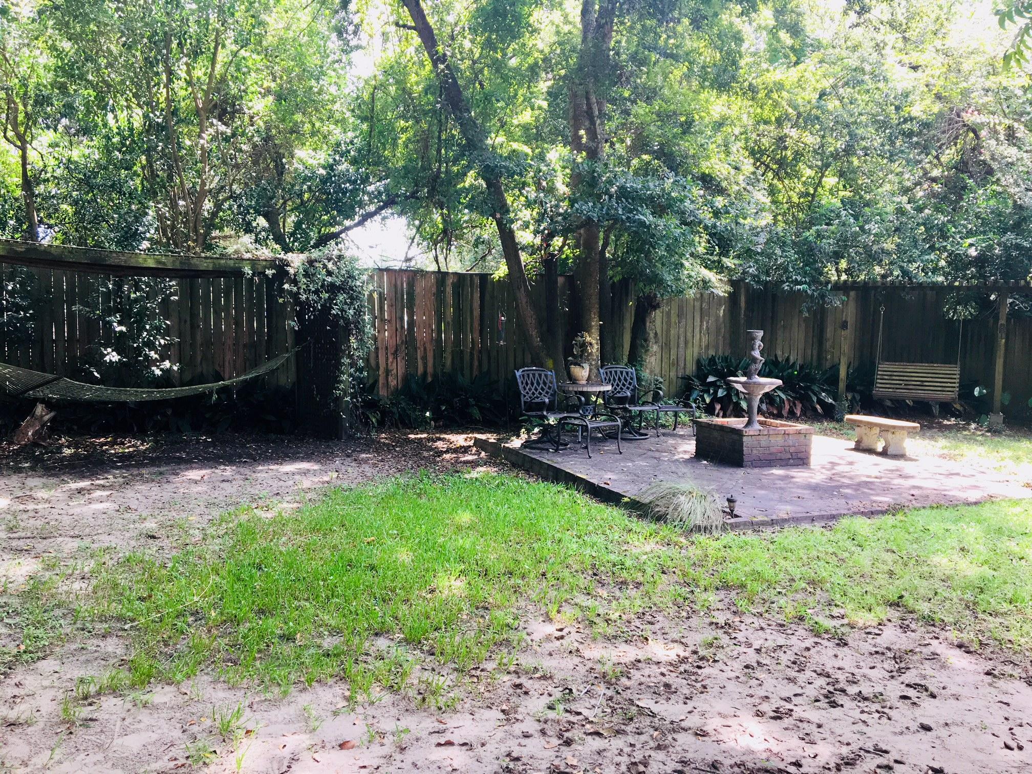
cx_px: 516
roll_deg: -1.4
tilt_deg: -4.6
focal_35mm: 29
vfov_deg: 48.2
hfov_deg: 61.7
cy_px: 387
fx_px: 865
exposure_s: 1/120
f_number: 2.2
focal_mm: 4.15
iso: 40
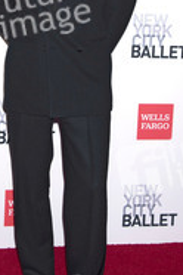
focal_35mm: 86
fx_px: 656
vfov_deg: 23.5
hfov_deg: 15.8
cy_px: 89
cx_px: 58
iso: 640
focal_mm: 40
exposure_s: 1/200
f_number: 5.6
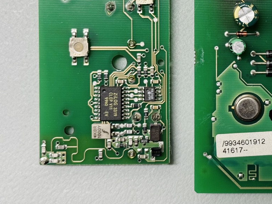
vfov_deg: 14.9
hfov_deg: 19.4
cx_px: 249
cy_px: 56
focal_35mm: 99
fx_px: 778
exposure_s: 1/50
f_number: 1.78
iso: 125
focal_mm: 6.86
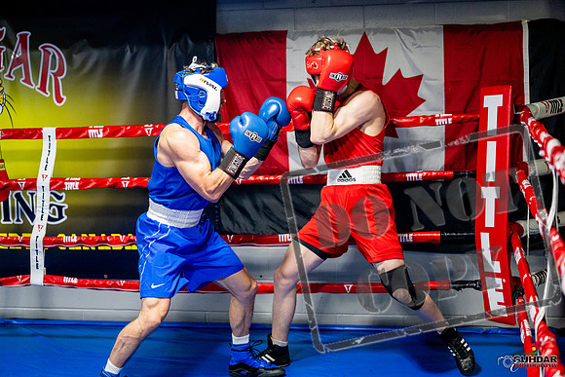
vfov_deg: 22.3
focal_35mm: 61
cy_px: 188
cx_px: 282
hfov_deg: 32.9
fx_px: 958
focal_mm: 61
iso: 5000
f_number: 2
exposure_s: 1/1000
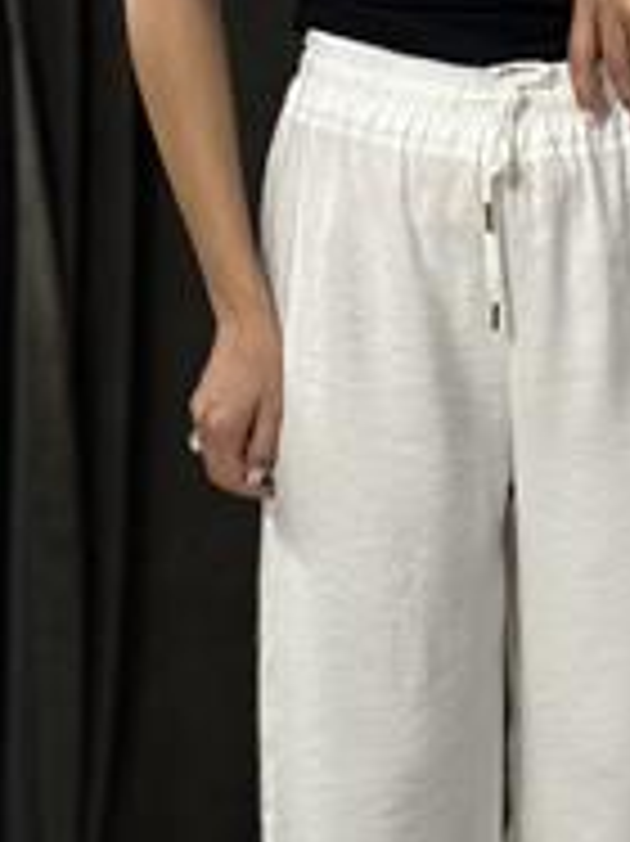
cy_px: 772
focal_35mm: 106
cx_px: 477
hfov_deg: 13.9
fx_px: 2575
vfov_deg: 18.2
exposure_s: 1/106
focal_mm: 6.86
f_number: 1.78
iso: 64
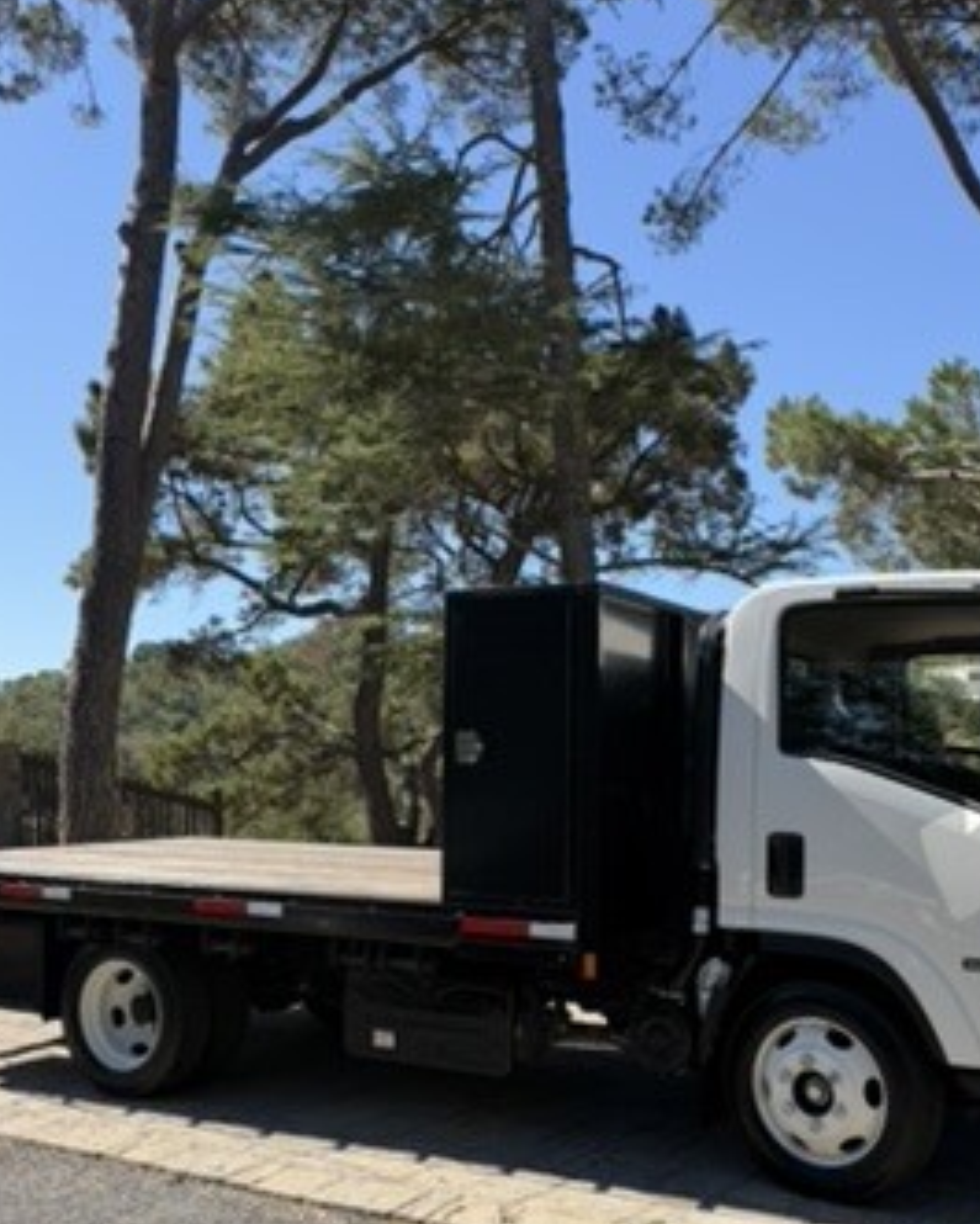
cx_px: 581
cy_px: 777
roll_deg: +0.7
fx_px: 1232
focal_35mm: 34
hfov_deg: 43.2
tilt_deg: -0.3
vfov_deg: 52.2
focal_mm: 6.76
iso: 80
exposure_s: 1/2370
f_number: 1.78
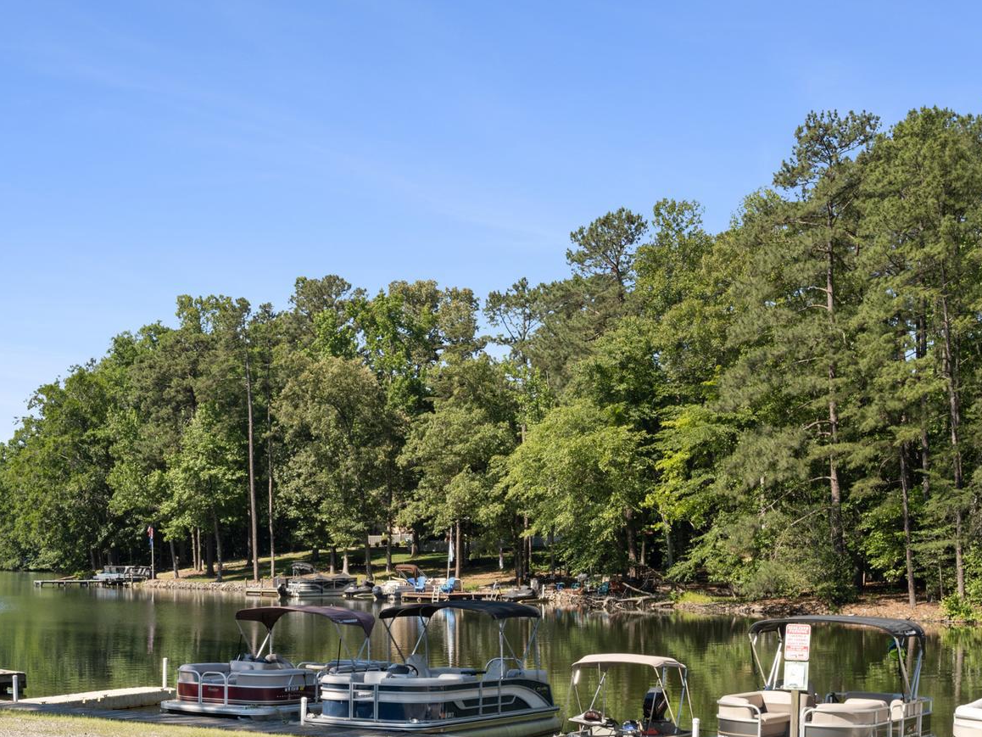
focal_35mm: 51
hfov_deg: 36.7
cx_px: 255
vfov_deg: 28.0
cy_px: 577
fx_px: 1447
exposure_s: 1/80
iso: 100
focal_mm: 30
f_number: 11
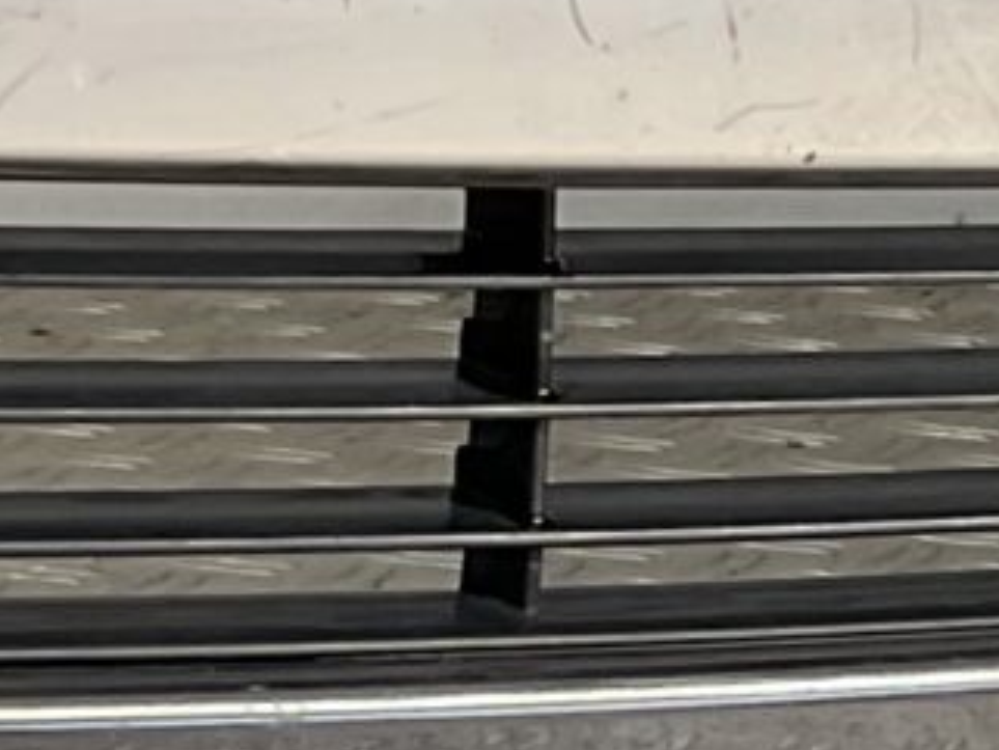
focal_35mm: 231
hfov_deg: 8.4
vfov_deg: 6.4
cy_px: 420
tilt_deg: -10.2
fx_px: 6669
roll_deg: -2.7
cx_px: 1435
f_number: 1.8
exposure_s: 1/295
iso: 16
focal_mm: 3
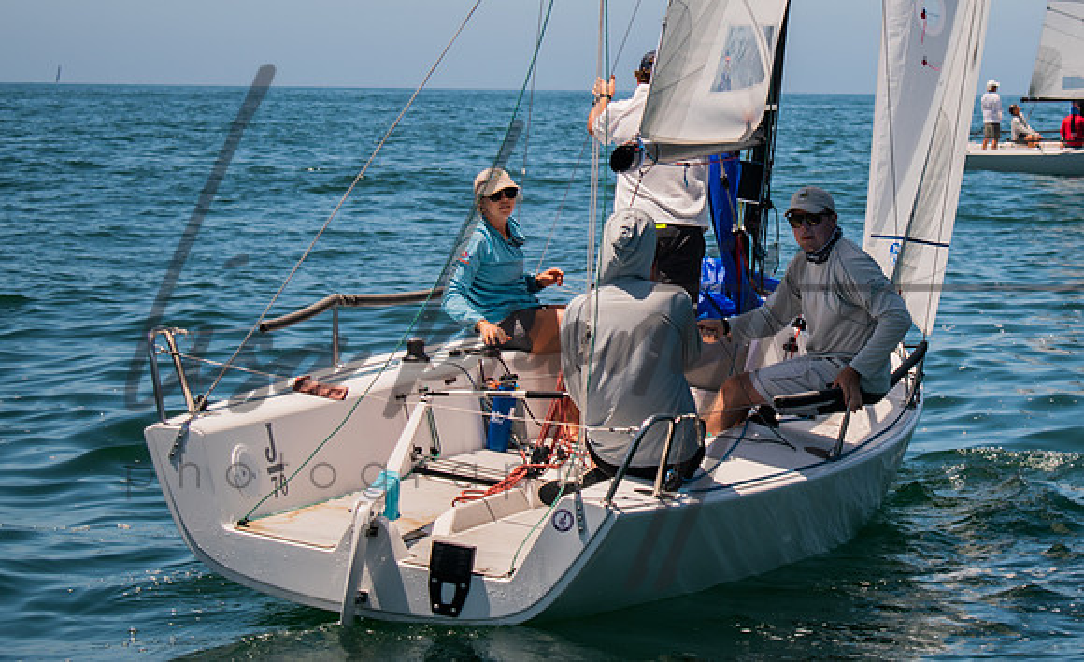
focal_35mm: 117
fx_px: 3448
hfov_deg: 17.8
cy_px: 198
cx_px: 744
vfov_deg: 10.9
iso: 110
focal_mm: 55
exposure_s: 1/400
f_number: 5.6
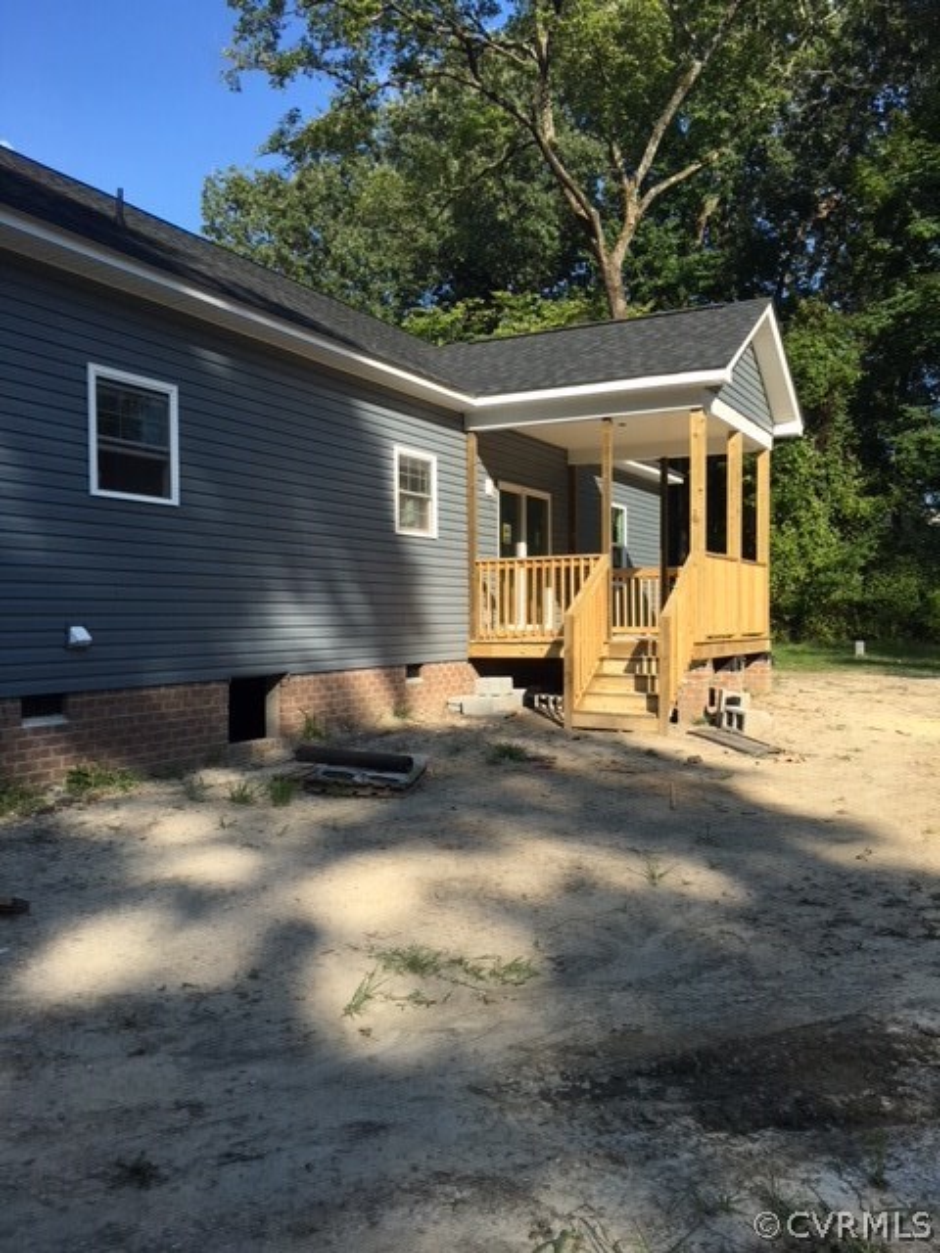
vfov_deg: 61.7
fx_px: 1050
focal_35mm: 29
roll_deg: -0.8
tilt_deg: +1.1
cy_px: 626
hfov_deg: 48.2
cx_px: 470
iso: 25
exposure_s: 1/916
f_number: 2.2
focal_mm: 4.15
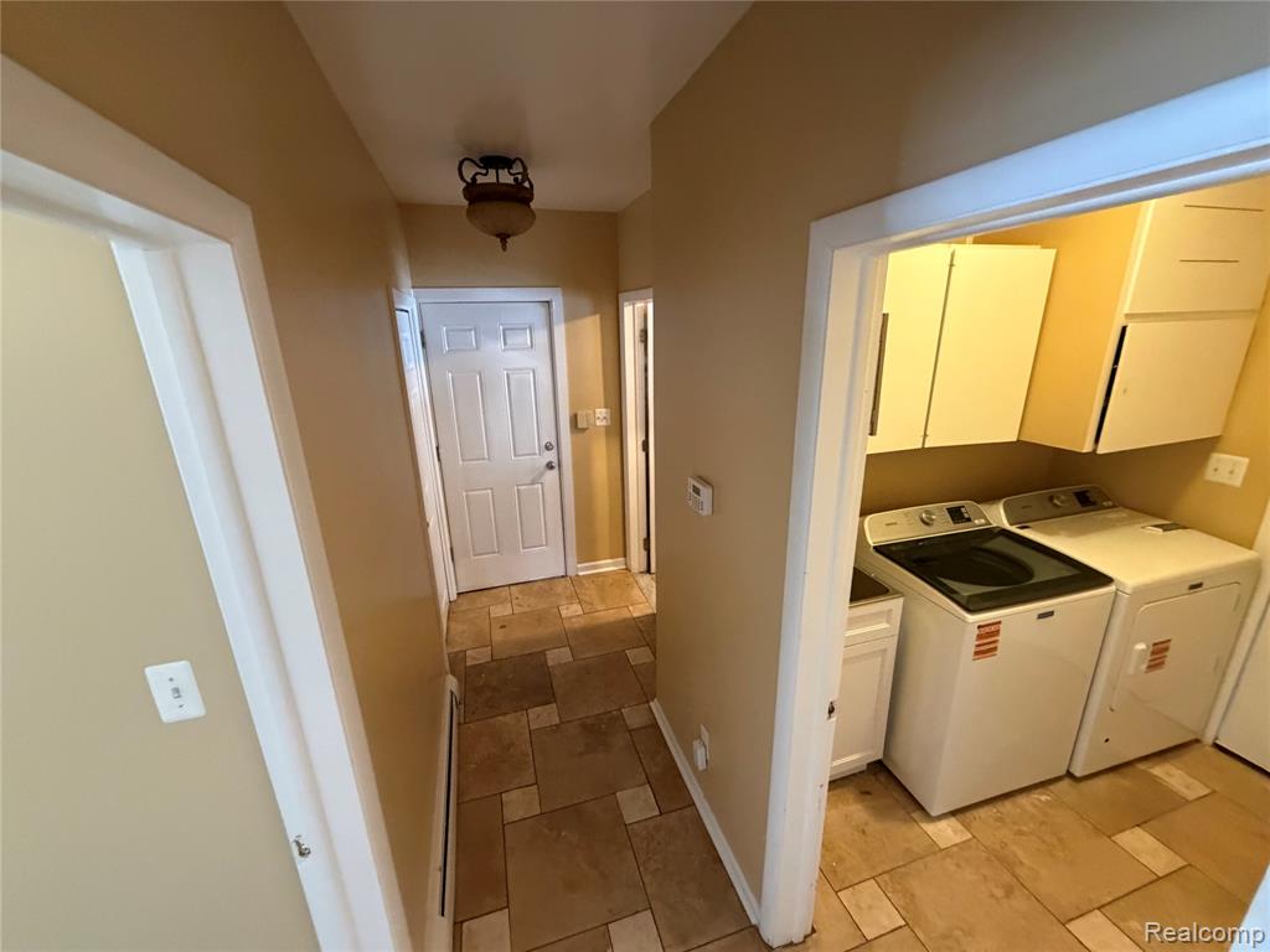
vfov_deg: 85.7
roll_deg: +1.9
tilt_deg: -14.6
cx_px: 635
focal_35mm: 14
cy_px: 476
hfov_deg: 102.1
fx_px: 514
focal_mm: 2.22
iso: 640
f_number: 2.2
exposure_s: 1/60
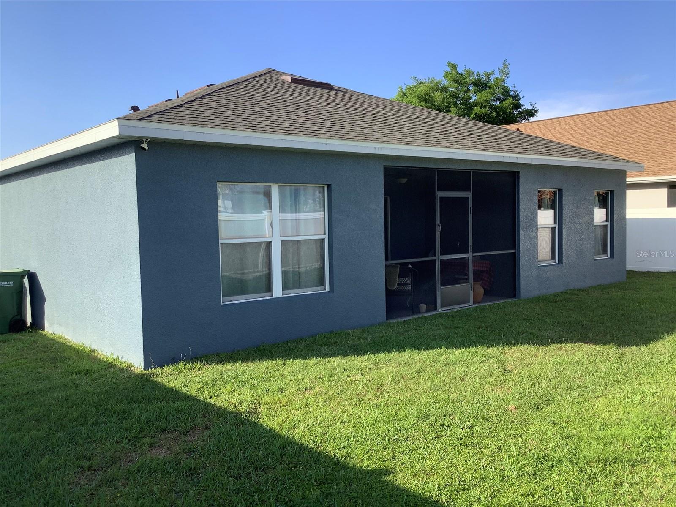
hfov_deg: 58.4
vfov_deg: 45.4
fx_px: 605
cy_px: 254
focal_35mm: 31
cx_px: 338
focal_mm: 3.3
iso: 25
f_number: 2.4
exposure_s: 1/604
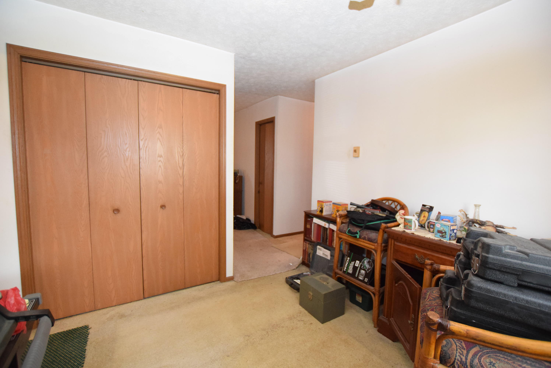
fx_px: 230
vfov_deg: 77.4
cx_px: 276
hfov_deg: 100.3
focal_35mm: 15
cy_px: 184
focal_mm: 10
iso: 3200
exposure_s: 1/60
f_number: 3.5
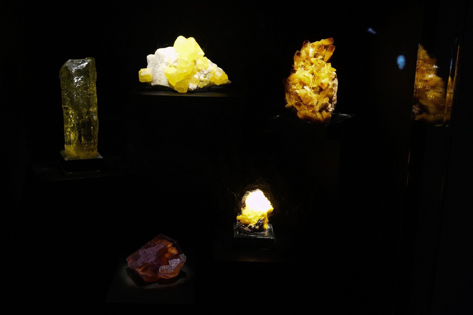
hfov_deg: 55.8
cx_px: 236
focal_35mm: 34
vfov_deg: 38.9
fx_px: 447
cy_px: 158
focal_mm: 34
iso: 8000
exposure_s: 1/100
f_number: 7.1
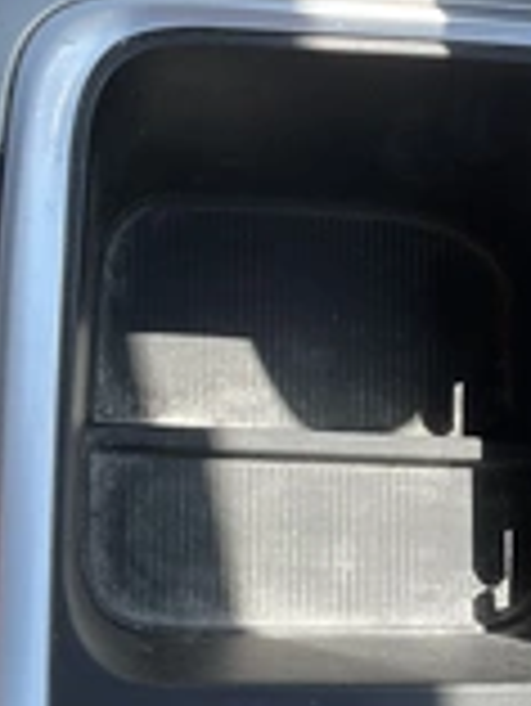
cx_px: 446
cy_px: 459
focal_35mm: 74
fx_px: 1511
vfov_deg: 26.2
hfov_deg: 19.7
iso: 20
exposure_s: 1/222
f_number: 1.8
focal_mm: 3
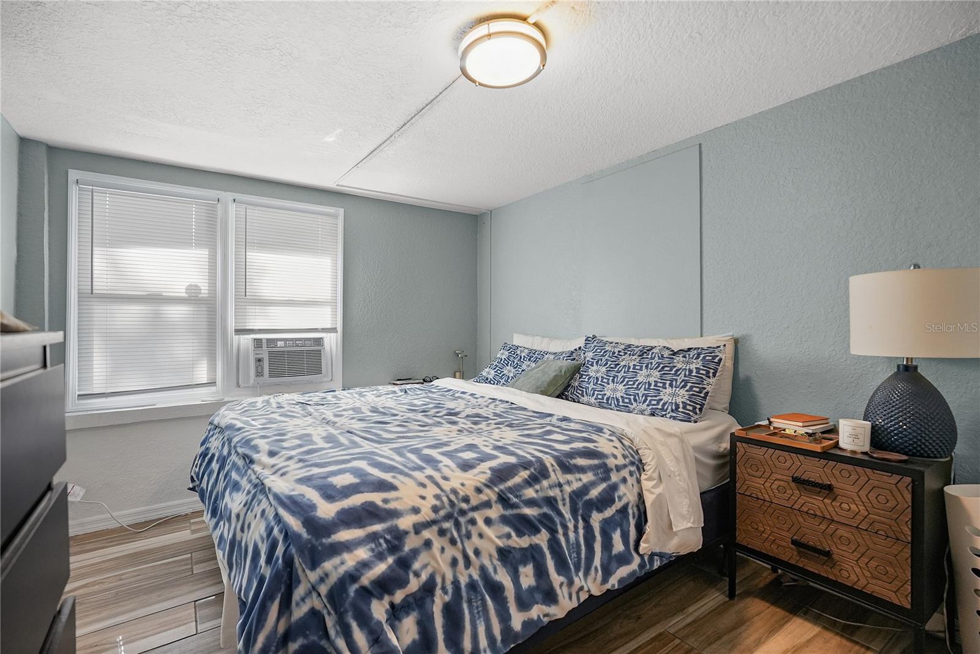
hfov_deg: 96.7
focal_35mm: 16
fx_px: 436
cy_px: 327
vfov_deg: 73.8
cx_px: 490
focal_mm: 16
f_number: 4
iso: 1600
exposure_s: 1/80
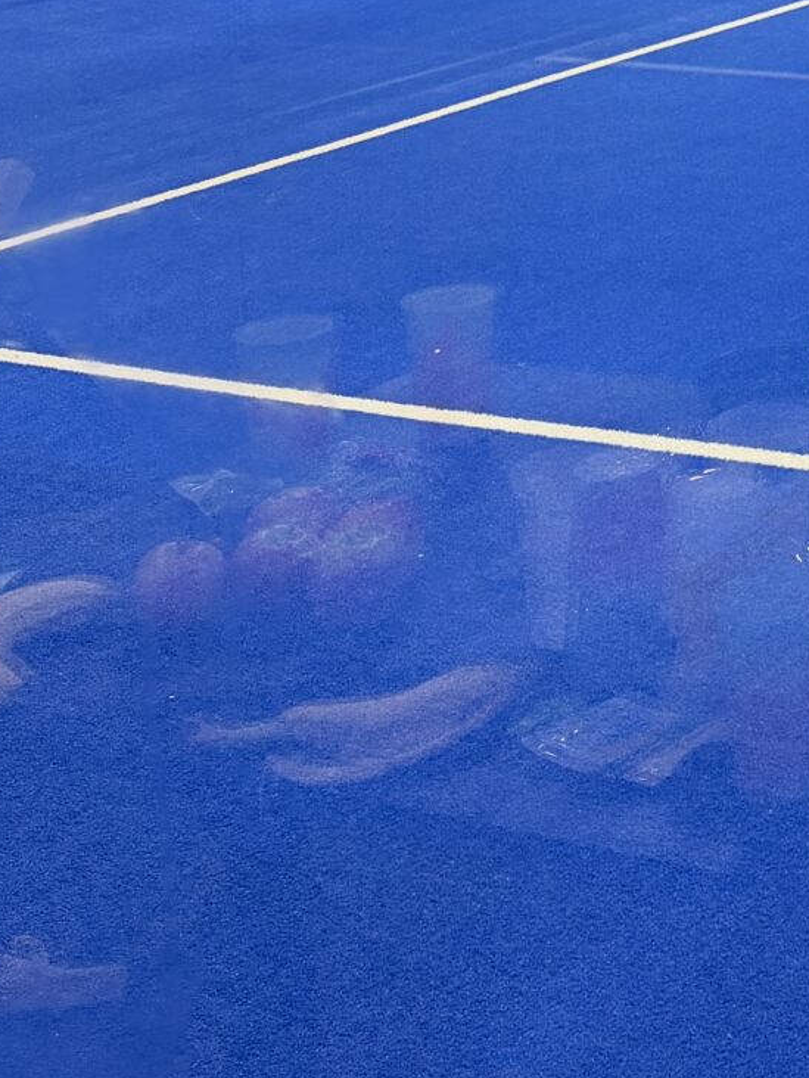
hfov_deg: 15.8
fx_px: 2615
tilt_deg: -4.4
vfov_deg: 21.4
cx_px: 1298
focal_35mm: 84
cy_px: -251
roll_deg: +1.1
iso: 200
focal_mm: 6.76
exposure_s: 1/100
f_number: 1.78
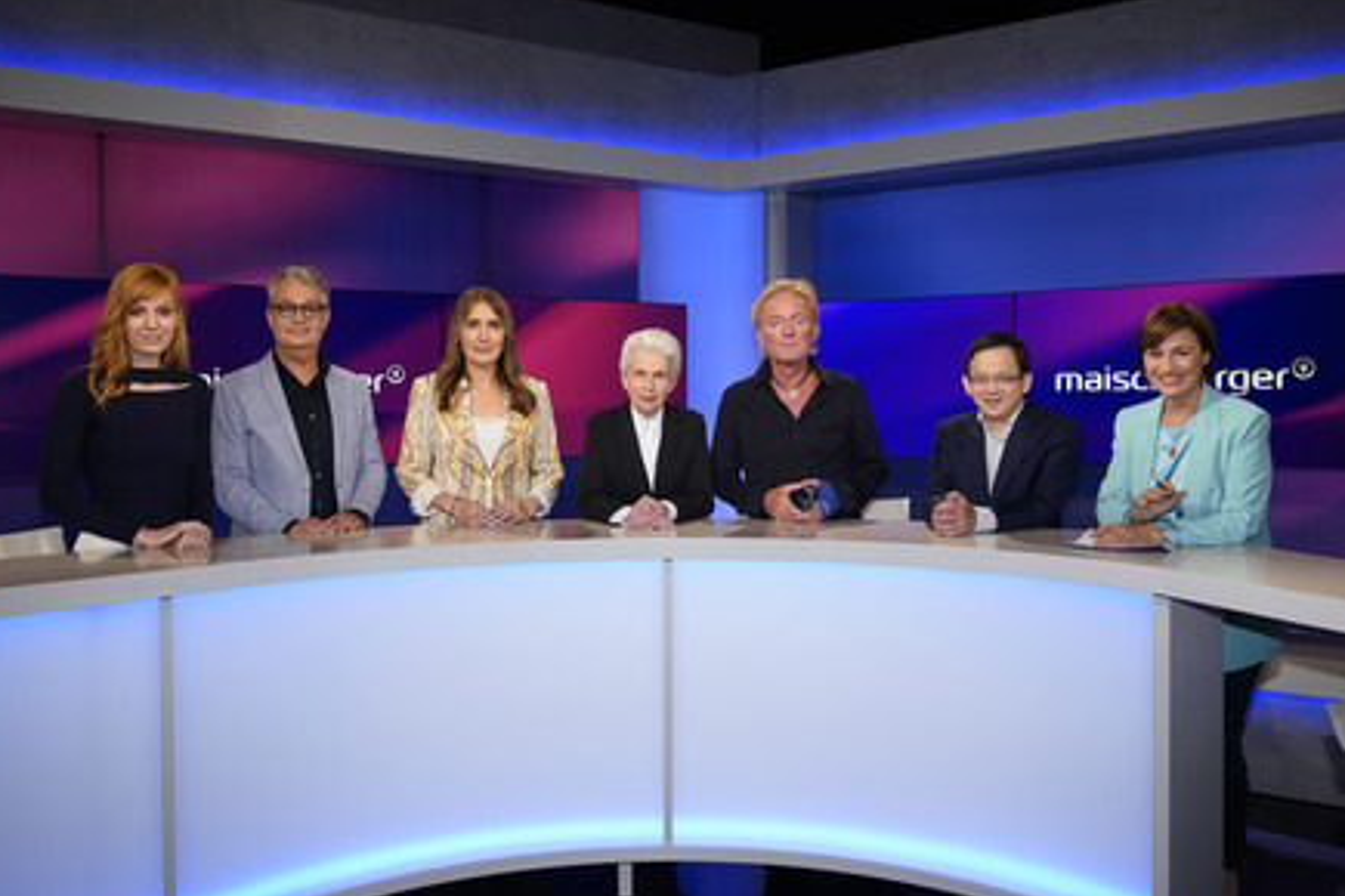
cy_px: 457
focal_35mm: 29
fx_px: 1083
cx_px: 657
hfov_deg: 63.7
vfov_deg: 45.0
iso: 2000
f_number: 5
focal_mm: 28
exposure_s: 1/125
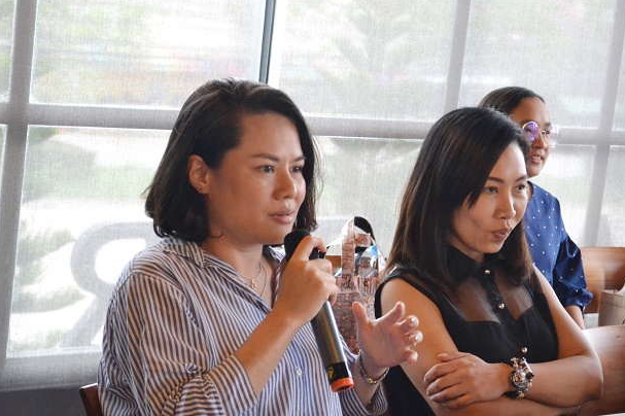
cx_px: 359
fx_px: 1510
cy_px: 229
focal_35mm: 87
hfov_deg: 23.4
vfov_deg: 15.7
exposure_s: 1/50
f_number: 5.3
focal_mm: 44
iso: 3200
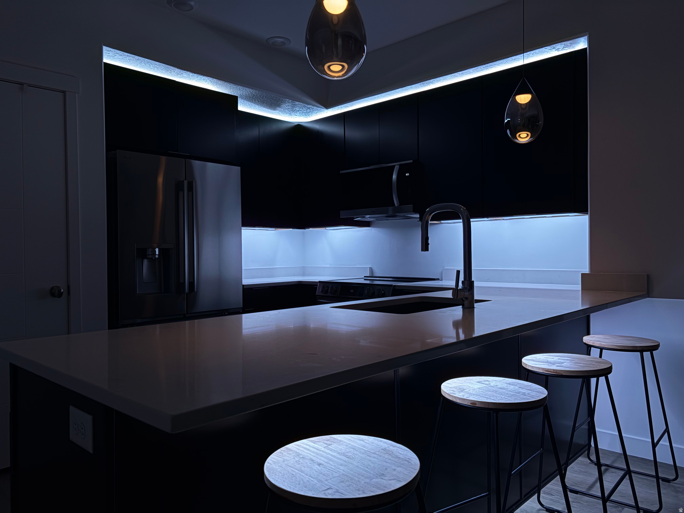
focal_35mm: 26
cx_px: 342
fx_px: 514
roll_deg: +0.6
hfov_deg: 67.3
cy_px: 256
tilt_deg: +0.5
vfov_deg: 53.1
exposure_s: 1/77
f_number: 1.6
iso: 125
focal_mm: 5.96
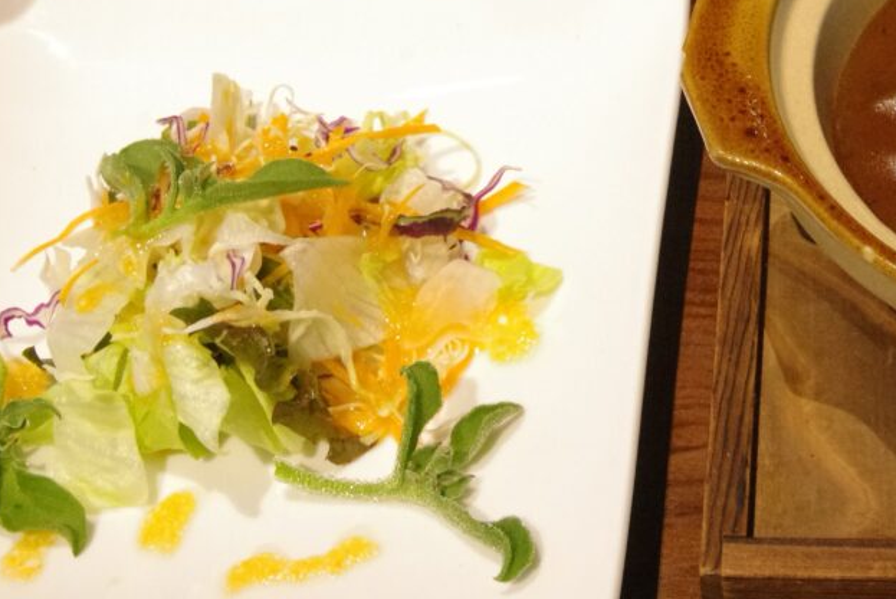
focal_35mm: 69
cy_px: 123
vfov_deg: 19.6
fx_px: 1718
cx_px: 677
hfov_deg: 28.8
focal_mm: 28
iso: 6400
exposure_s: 1/50
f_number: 13
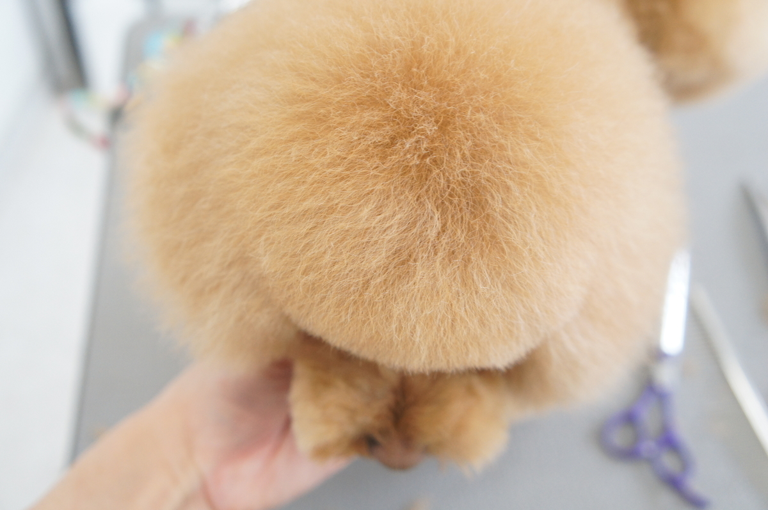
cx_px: 384
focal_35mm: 38
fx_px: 799
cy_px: 255
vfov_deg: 35.4
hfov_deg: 51.3
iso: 1000
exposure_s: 1/160
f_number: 4
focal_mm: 25
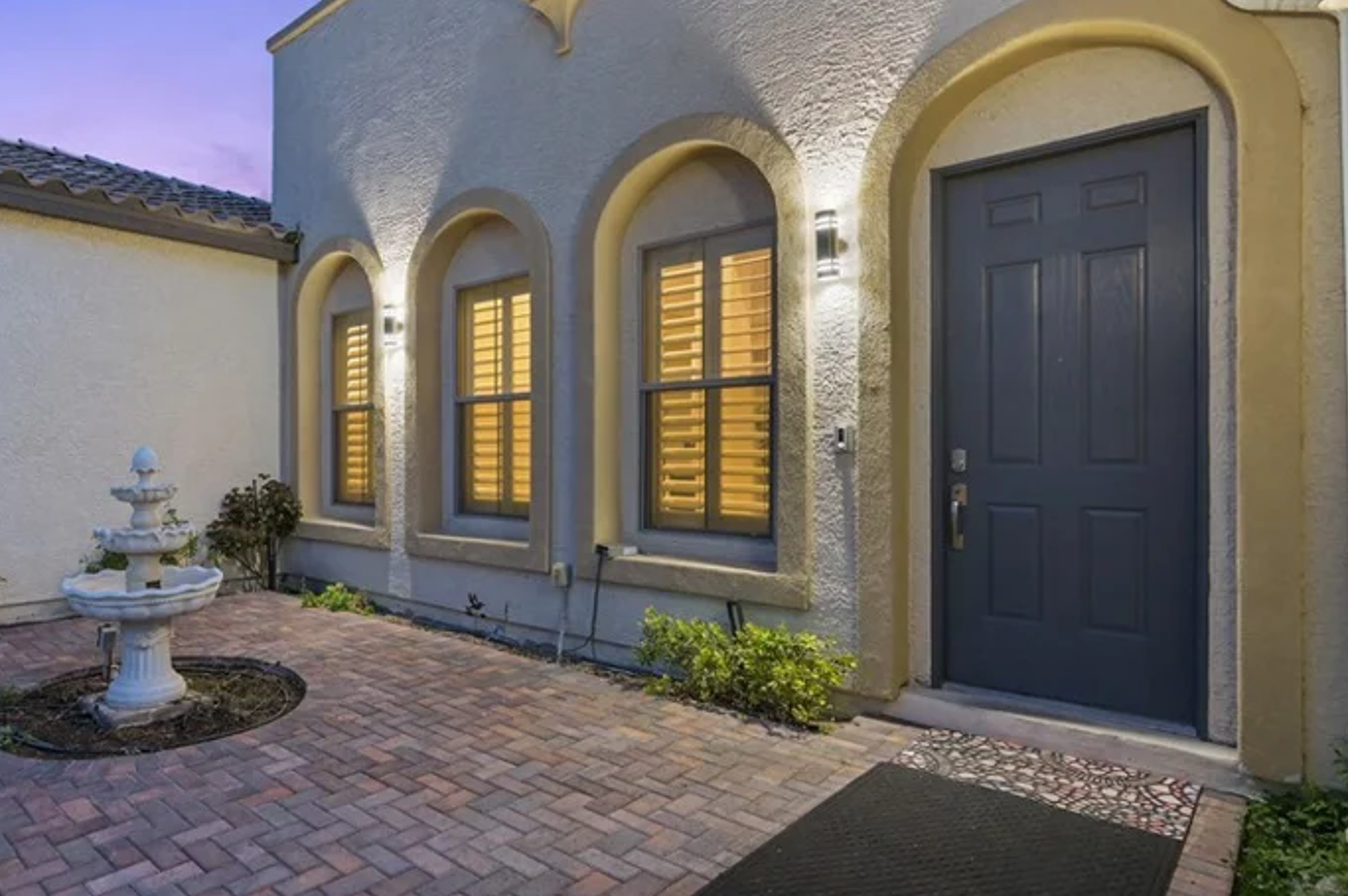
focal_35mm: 21
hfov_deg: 78.2
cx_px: 434
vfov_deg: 59.4
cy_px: 451
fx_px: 786
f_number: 8
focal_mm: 14
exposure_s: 1/2
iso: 500
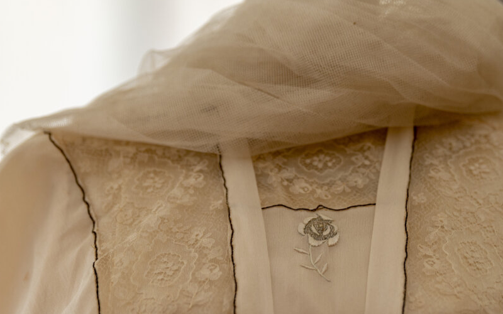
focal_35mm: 75
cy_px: 234
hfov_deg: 27.4
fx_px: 1028
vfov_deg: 17.3
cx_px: 318
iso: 500
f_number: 2.8
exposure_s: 1/125
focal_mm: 46
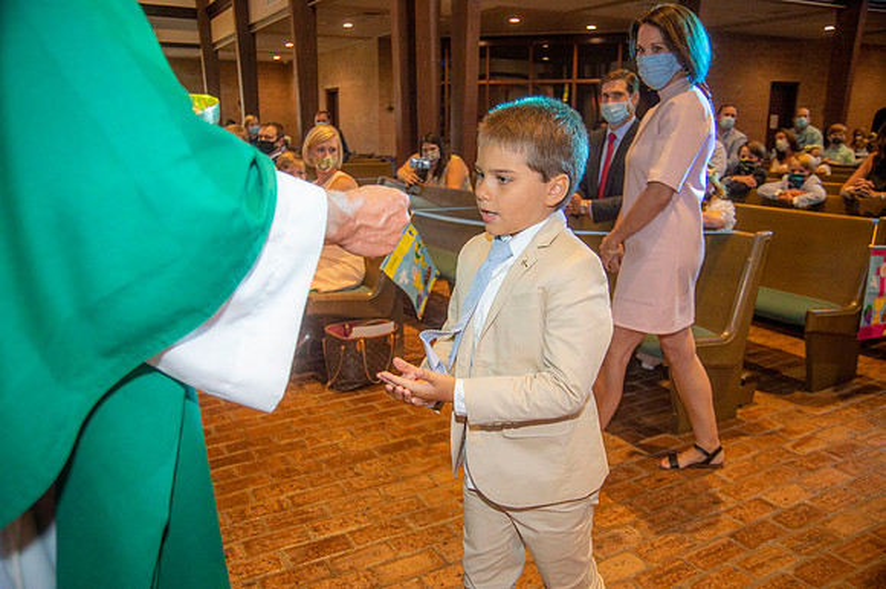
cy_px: 294
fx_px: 738
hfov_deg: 62.0
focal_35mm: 30
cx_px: 443
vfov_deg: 43.6
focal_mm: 30
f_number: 5
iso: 1600
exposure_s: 1/200
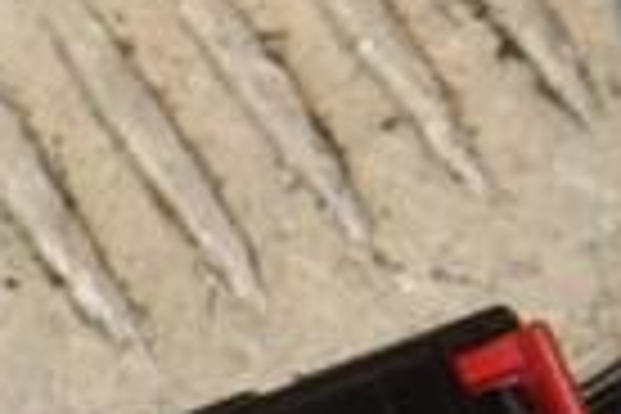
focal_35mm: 684
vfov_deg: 2.0
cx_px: -76
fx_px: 11801
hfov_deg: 3.0
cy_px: 801
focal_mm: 105
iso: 800
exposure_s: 1/200
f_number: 9
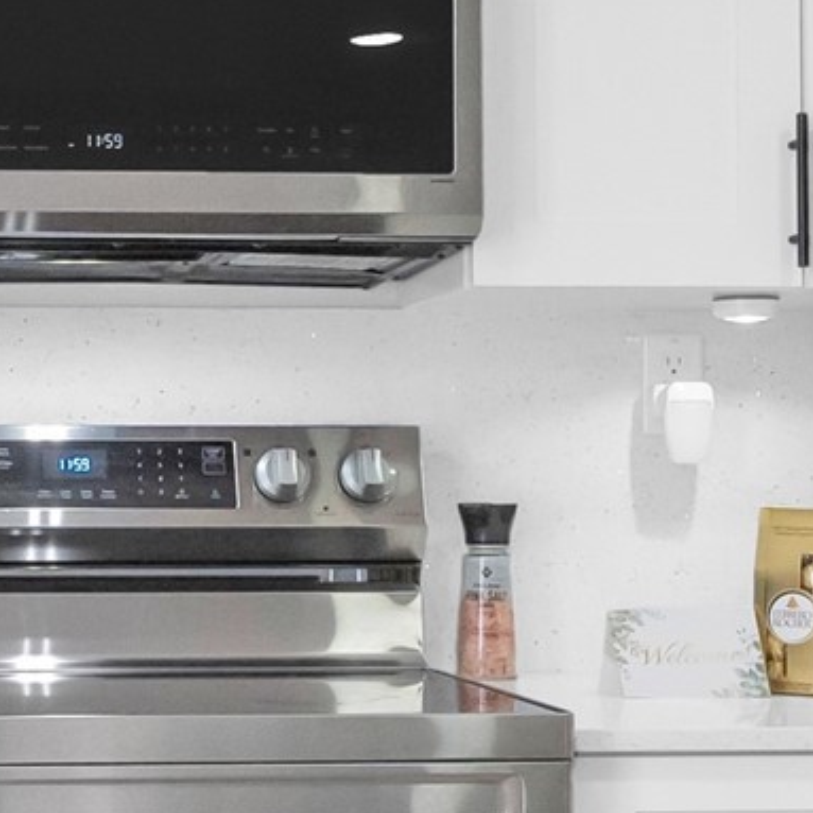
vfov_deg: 18.5
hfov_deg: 18.1
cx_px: 23
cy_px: 425
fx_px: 2498
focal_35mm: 94
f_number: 9
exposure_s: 1/125
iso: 3200
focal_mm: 17
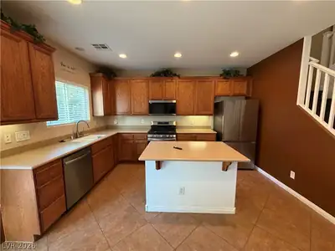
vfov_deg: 85.7
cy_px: 126
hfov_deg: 102.1
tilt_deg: -5.8
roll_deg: -0.3
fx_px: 135
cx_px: 168
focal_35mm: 14
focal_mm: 2.22
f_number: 2.2
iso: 320
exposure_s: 1/60
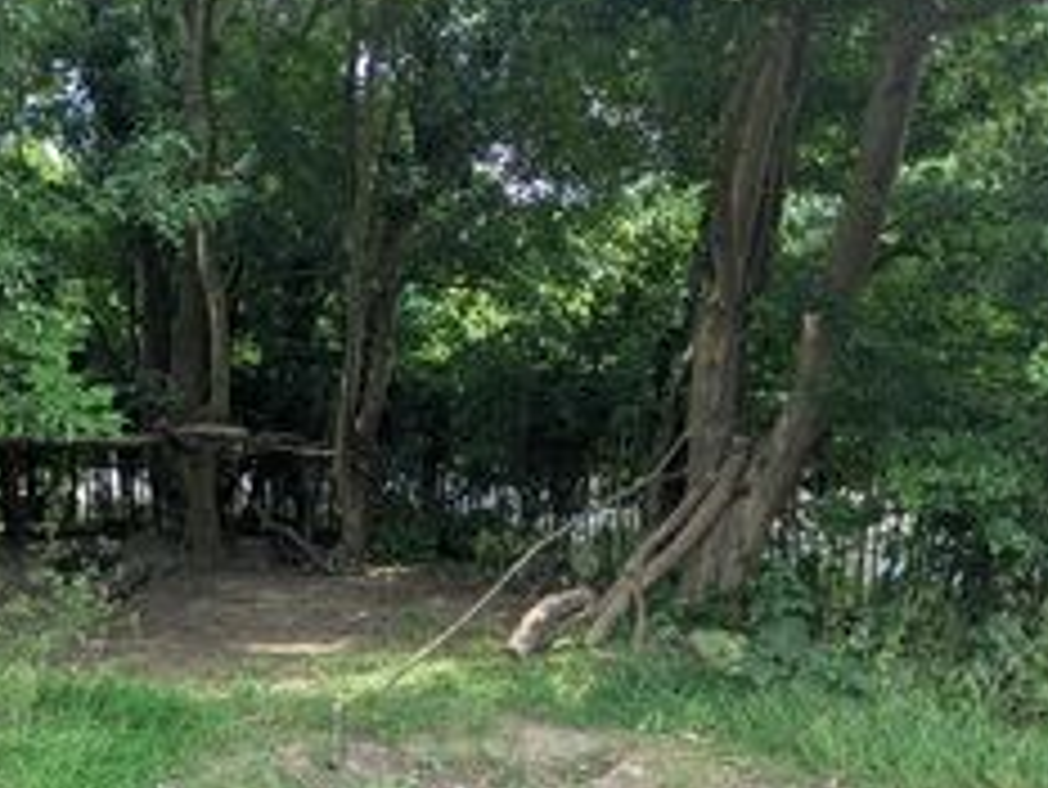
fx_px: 1454
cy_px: 689
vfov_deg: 29.2
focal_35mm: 48
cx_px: 254
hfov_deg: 38.5
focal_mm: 5.43
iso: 40
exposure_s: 1/199
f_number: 1.89
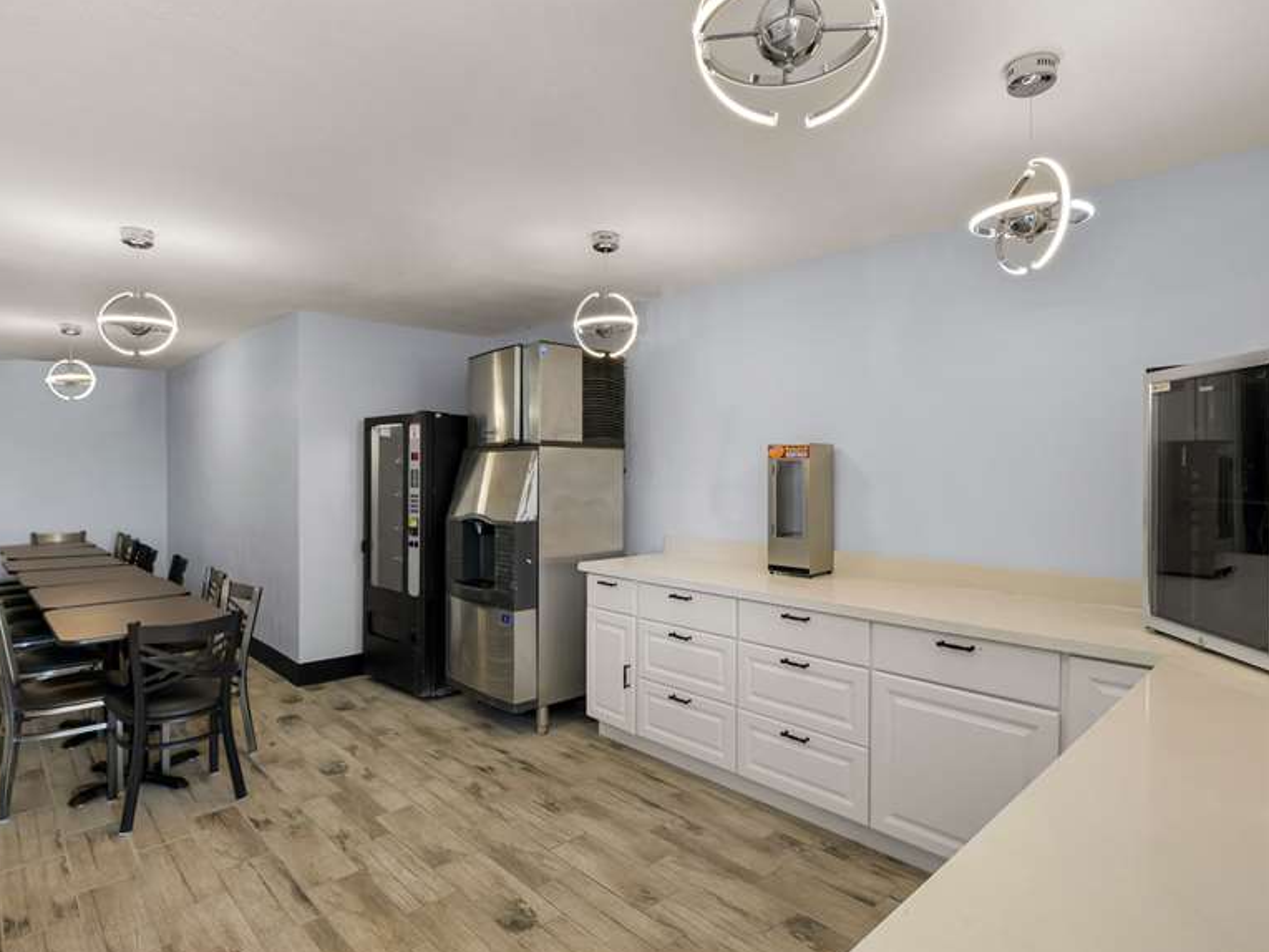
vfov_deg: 71.6
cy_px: 479
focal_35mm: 18
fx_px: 660
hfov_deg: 87.7
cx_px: 663
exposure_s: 1/13
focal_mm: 14
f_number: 5.6
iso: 400
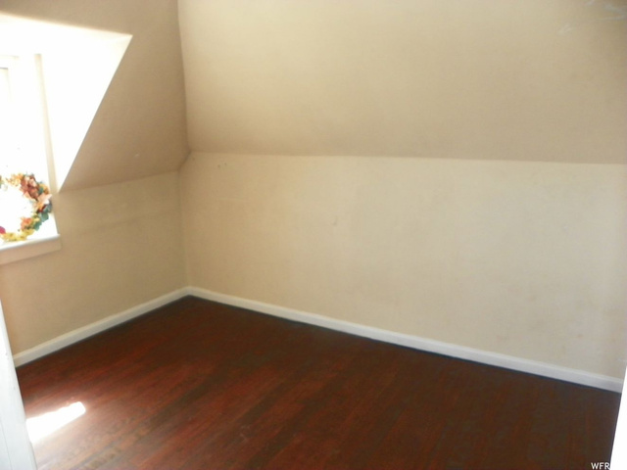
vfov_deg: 53.1
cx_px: 314
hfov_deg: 67.3
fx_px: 471
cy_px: 235
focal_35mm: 26
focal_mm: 4.6
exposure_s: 1/30
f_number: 2.8
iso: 160
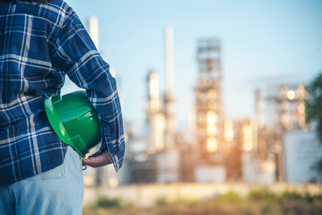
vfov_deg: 11.4
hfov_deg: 17.1
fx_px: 1074
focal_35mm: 120
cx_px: 161
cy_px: 108
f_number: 4
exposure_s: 1/200
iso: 250
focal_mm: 120
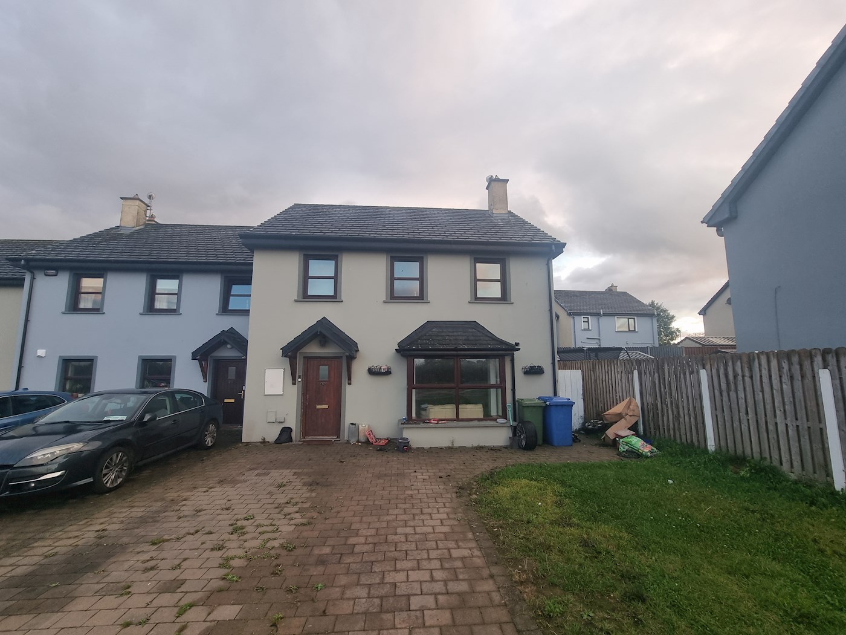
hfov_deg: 106.2
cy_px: 318
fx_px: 318
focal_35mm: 13
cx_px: 423
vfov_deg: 89.9
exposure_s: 1/100
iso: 100
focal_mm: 2.2
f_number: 2.2
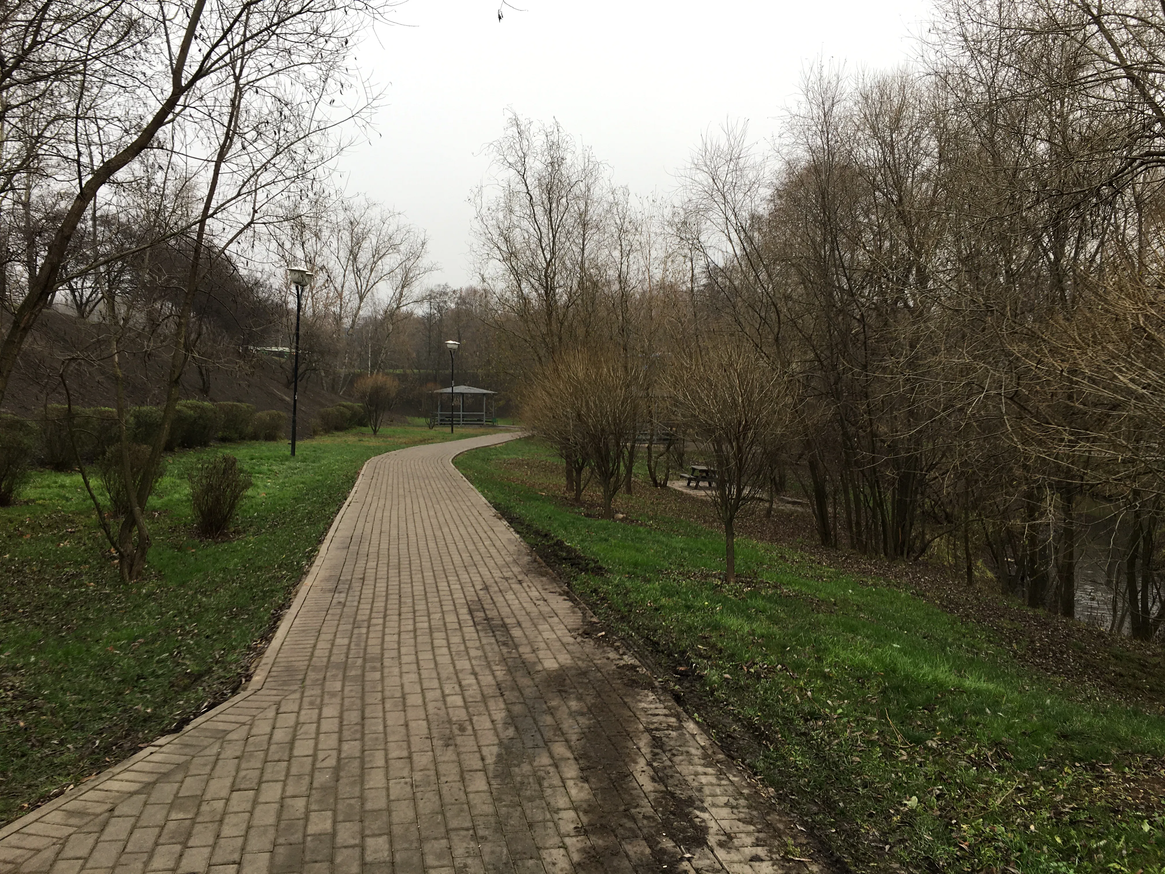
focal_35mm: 29
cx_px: 582
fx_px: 976
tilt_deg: -4.1
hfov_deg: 61.7
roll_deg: +0.9
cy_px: 437
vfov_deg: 48.2
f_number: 2.2
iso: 25
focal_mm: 4.15
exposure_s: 1/128
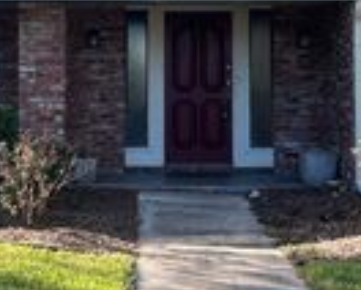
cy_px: 51
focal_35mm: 96
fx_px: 1027
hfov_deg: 19.9
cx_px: 145
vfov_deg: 15.9
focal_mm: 5.7
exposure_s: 1/567
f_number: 1.5
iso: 50
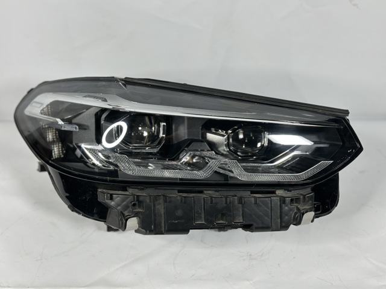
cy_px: 144
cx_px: 193
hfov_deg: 39.7
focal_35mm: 48
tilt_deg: -39.6
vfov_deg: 30.2
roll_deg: +2.0
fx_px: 535
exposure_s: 1/100
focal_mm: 6.86
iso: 100
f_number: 1.78
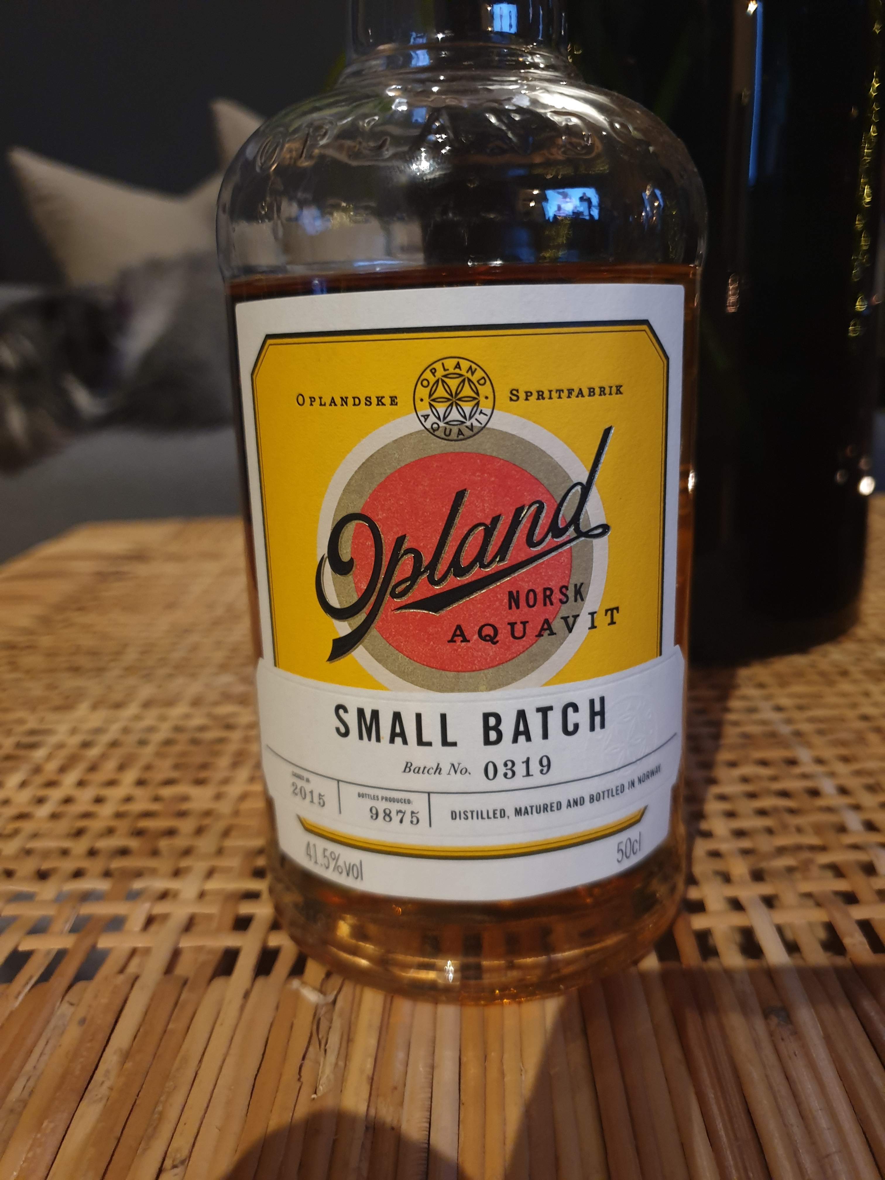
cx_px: 442
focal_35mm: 26
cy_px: 590
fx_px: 886
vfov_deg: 67.3
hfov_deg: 53.1
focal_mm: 4.3
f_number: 1.5
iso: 250
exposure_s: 1/13
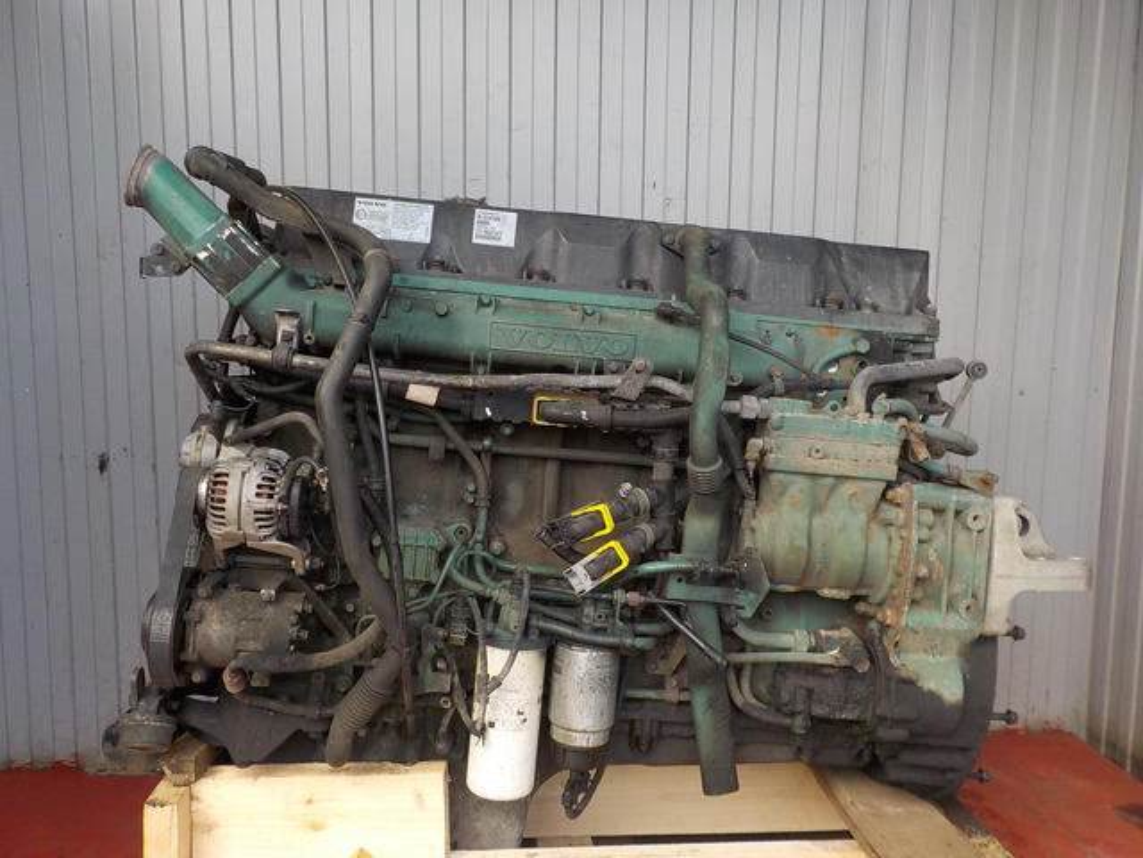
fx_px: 991
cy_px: 429
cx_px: 572
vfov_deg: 46.8
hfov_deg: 60.0
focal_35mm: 30
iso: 140
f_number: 3.3
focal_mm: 4.1
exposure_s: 1/250
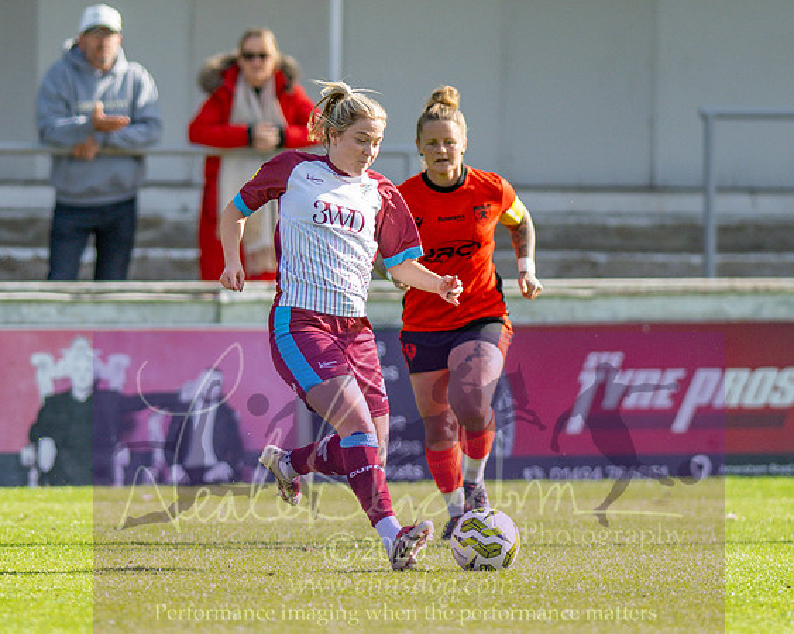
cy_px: 249
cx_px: 213
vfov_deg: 2.1
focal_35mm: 736
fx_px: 17301
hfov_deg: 2.6
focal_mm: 300
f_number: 2.8
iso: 200
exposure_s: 1/3200
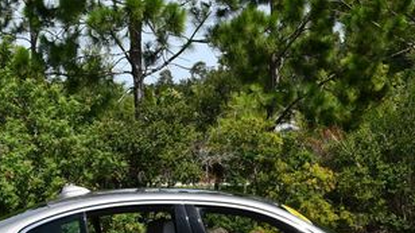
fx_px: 1056
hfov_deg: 22.2
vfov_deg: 12.5
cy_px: 213
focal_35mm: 96
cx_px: 221
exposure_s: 1/320
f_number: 9
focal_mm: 22
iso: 100
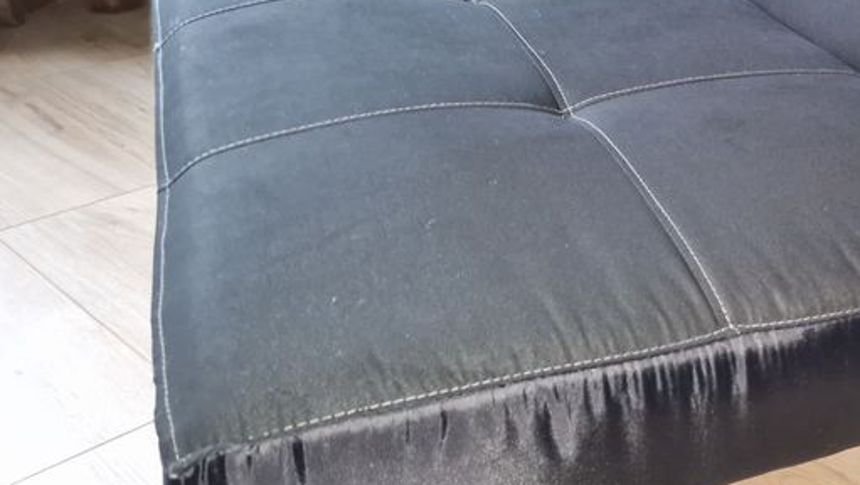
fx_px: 1118
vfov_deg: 24.1
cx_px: 828
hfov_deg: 38.2
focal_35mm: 49
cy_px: 101
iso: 1000
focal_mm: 5.4
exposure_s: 1/25
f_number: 1.8
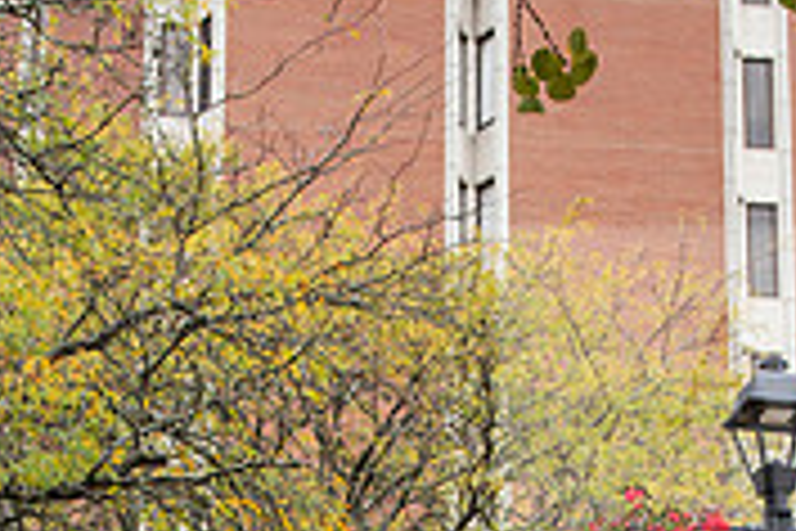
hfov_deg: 19.5
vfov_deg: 12.5
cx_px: 364
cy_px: 772
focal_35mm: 105
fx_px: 2321
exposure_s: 1/320
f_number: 4
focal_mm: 32
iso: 100
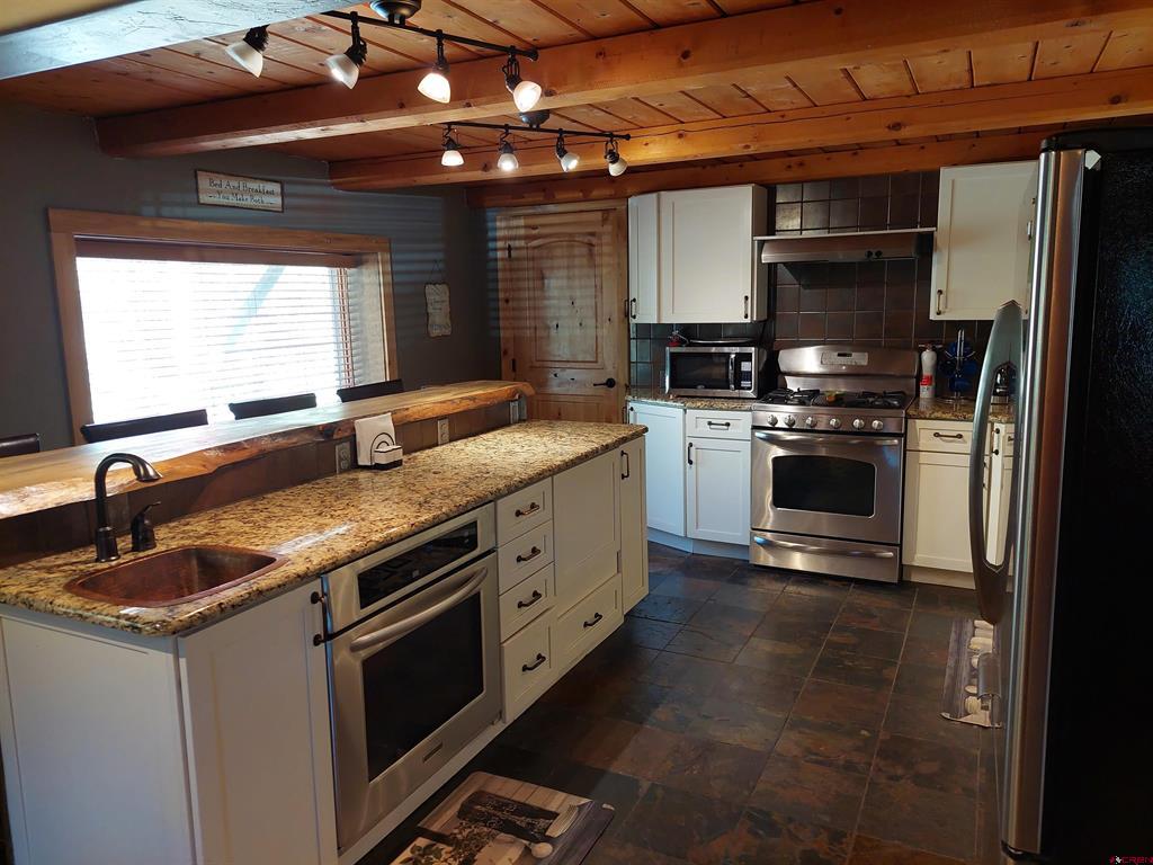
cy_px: 432
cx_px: 576
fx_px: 799
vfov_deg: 56.8
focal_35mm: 24
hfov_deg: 71.6
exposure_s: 1/60
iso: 200
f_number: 1.8
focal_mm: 5.23
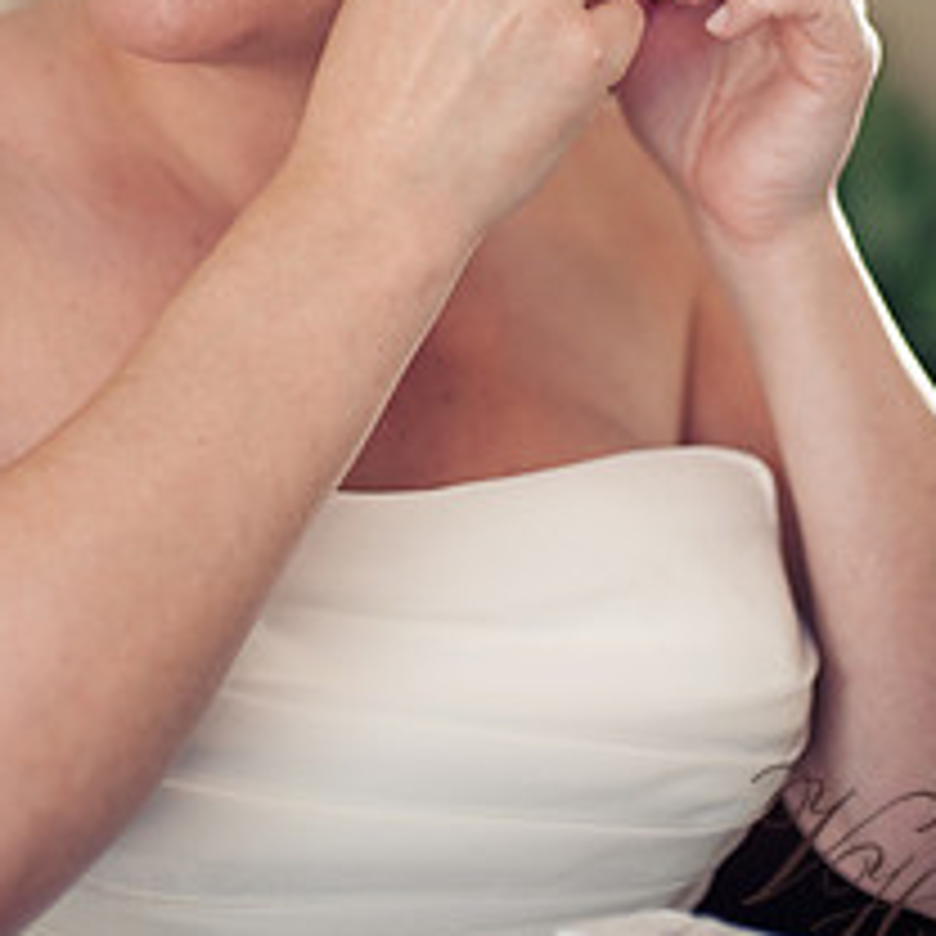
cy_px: 50
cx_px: 367
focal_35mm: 92
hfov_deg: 18.9
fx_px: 2814
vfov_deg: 18.5
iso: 400
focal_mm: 50
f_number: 2
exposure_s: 1/250
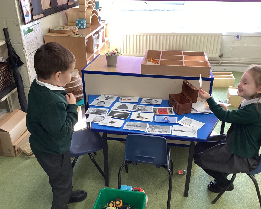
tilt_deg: -26.4
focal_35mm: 33
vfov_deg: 44.5
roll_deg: -0.5
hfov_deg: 54.2
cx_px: 137
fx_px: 255
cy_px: 104
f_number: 2.4
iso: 64
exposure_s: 1/50
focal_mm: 3.3
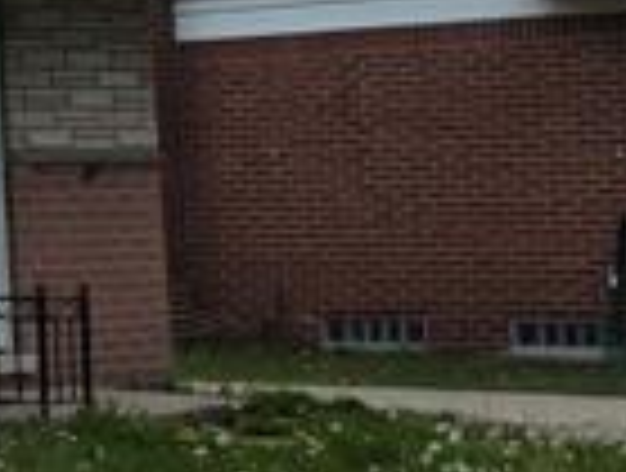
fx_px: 3064
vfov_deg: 8.8
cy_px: 13
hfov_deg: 10.5
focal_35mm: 169
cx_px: -716
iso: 80
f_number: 1.7
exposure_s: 1/7626
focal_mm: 6.3
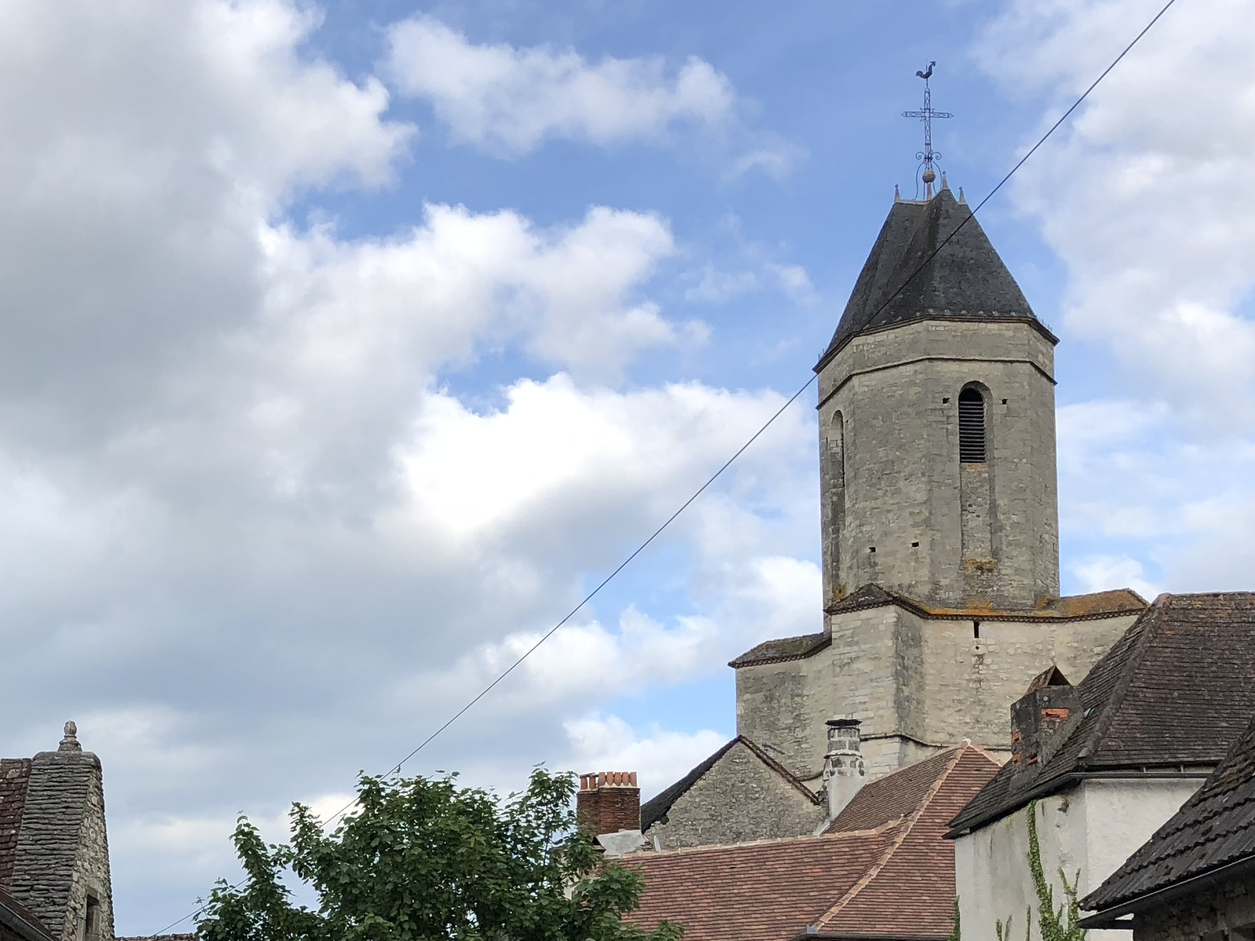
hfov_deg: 29.4
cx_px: 45
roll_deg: -0.2
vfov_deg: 22.6
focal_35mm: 62
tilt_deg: +6.1
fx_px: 2248
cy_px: 965
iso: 20
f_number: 1.8
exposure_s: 1/1066
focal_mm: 4
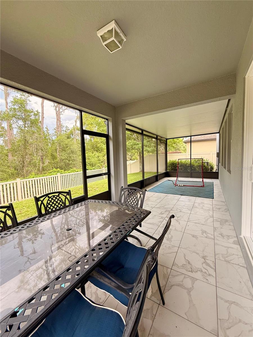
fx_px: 136
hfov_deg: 85.7
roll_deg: +1.2
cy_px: 168
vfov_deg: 102.1
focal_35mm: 14
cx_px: 126
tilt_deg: -3.8
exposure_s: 1/99
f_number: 2.2
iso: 100
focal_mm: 2.22
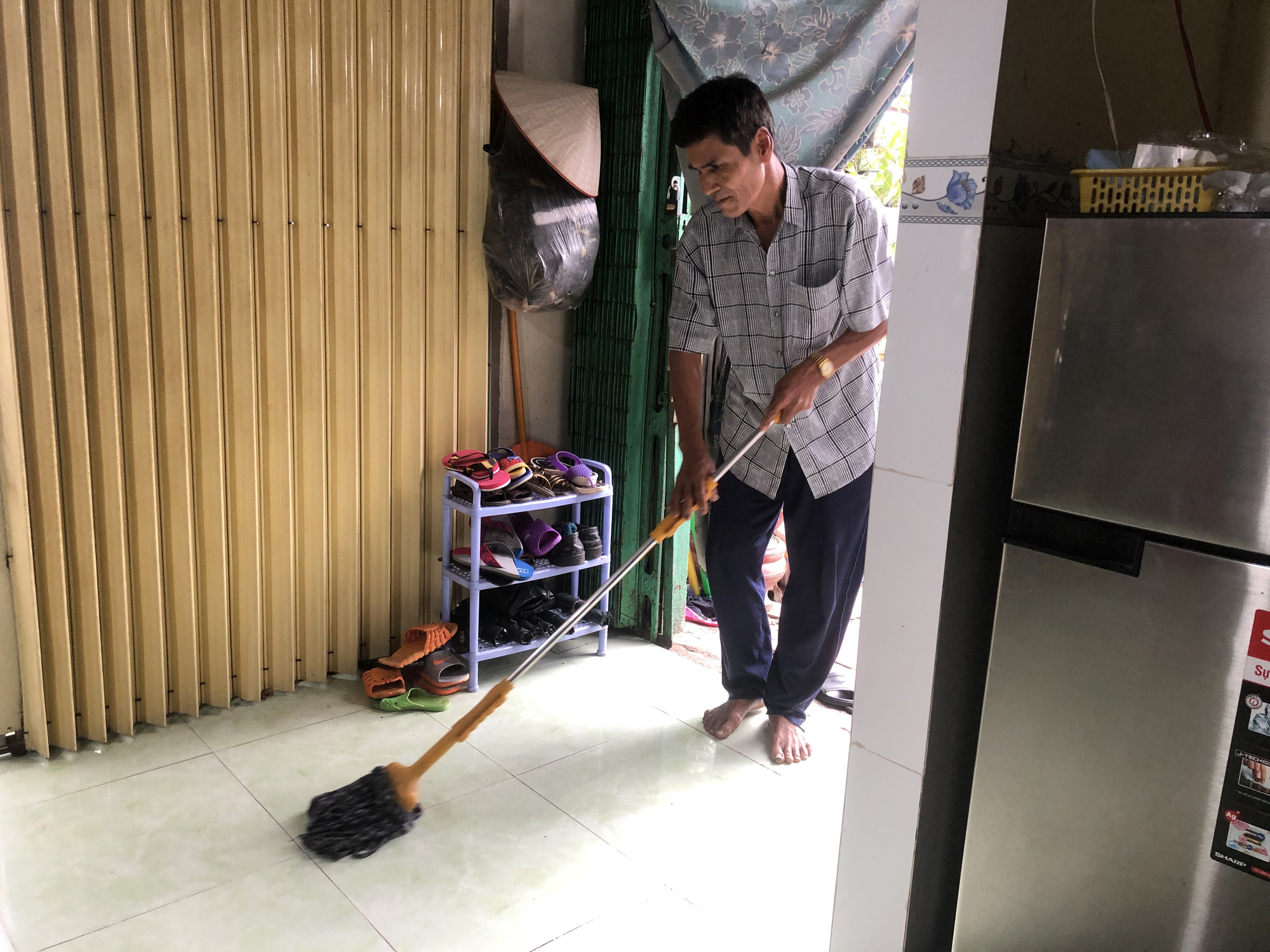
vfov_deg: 49.7
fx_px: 1027
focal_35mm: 28
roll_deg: -1.0
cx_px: 635
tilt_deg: -11.6
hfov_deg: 63.4
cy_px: 476
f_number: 1.8
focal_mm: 4
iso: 32
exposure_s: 1/30
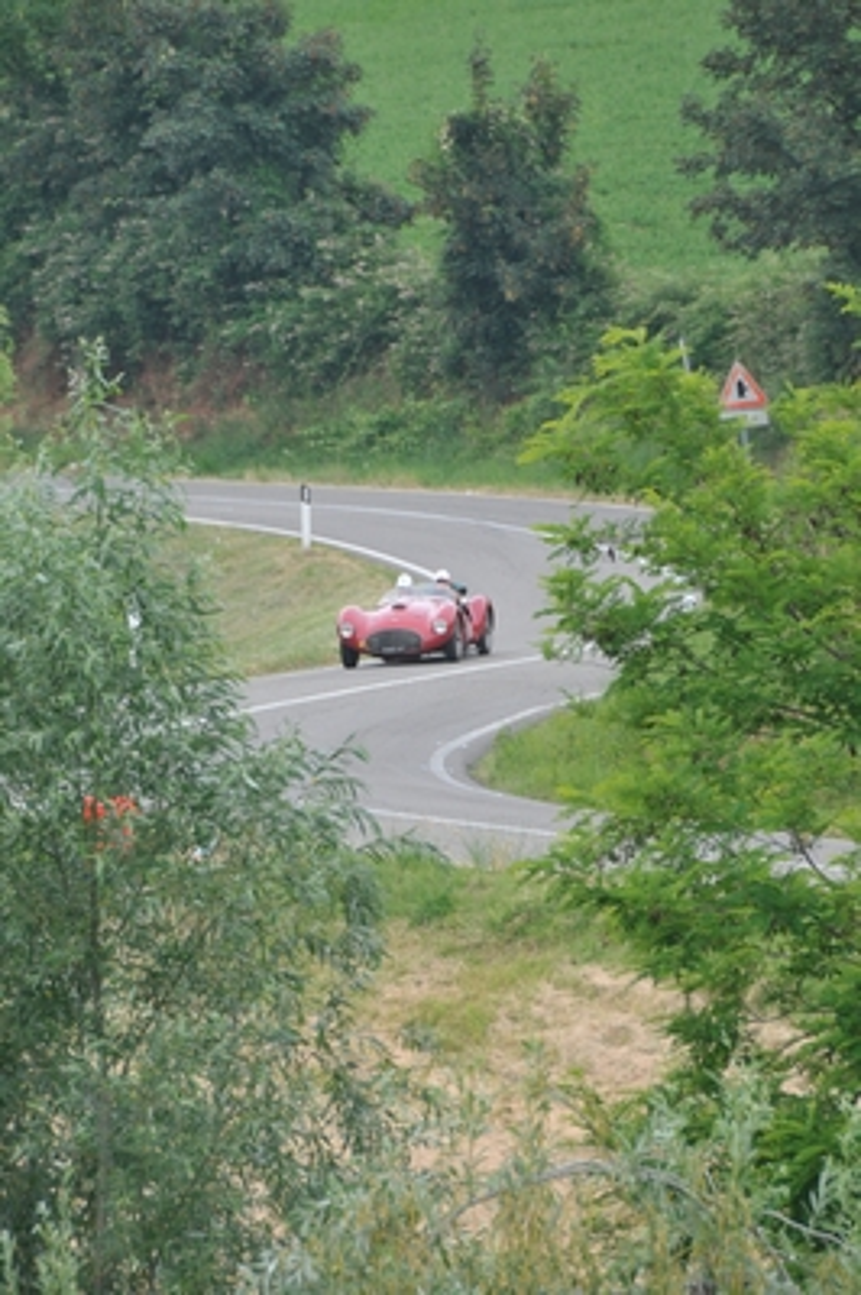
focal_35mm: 300
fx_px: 10780
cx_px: 430
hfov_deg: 4.6
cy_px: 648
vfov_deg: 6.9
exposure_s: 1/200
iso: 400
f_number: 8
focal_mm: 200
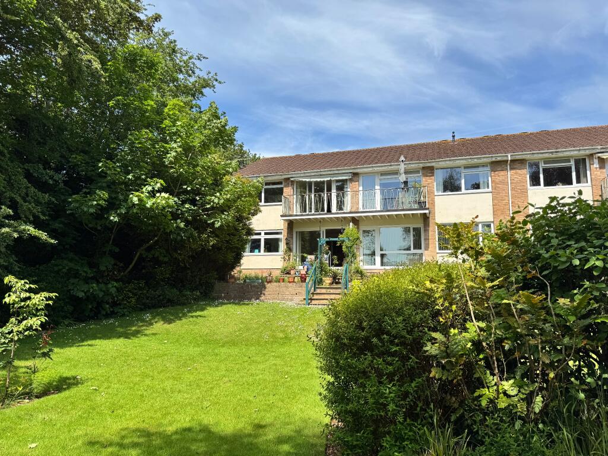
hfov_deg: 71.6
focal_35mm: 24
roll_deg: -0.1
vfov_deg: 56.8
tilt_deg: +7.1
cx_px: 304
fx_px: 422
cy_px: 228
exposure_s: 1/3597
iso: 80
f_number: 1.78
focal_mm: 6.76
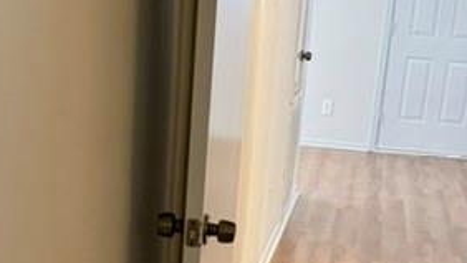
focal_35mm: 95
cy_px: 433
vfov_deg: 12.0
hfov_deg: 22.4
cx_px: 242
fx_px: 1177
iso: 500
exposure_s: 1/60
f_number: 1.78
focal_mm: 6.76
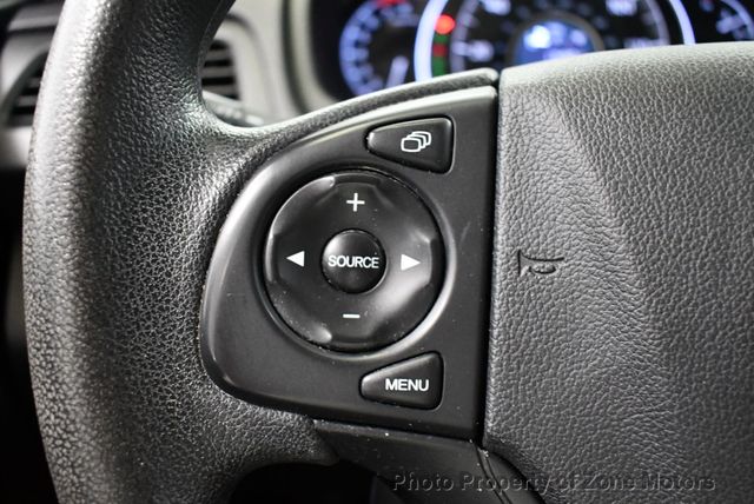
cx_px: 377
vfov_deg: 36.9
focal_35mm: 36
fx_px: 755
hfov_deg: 53.1
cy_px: 252
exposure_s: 1/60
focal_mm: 18
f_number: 3.5
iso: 4000
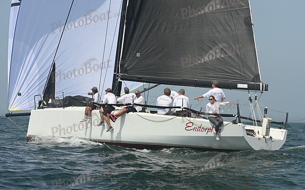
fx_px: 598
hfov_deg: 28.6
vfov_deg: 18.1
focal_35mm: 72
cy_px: 89
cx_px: 153
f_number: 8
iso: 320
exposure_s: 1/1250
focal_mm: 70
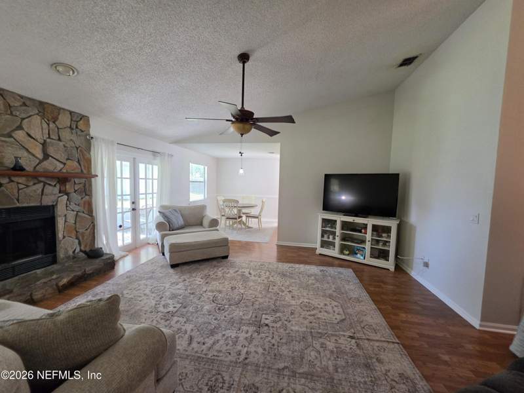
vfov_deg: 89.9
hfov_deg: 106.2
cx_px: 262
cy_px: 196
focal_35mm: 13
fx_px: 197
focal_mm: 2.2
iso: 250
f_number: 1.9
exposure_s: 1/120
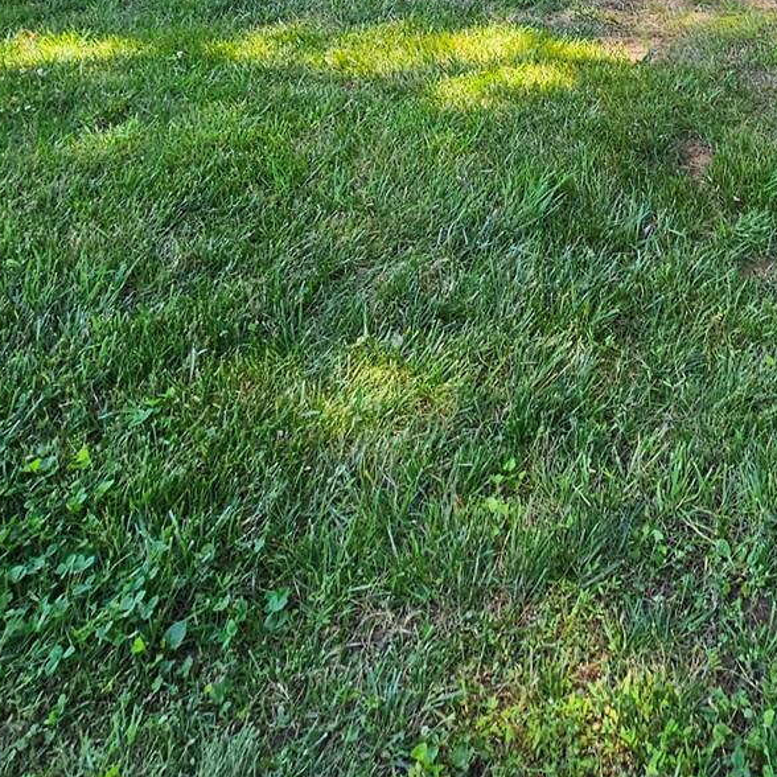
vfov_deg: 32.6
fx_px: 1016
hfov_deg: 37.3
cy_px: -205
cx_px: 784
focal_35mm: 40
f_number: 2.2
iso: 50
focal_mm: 2.2
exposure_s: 1/219
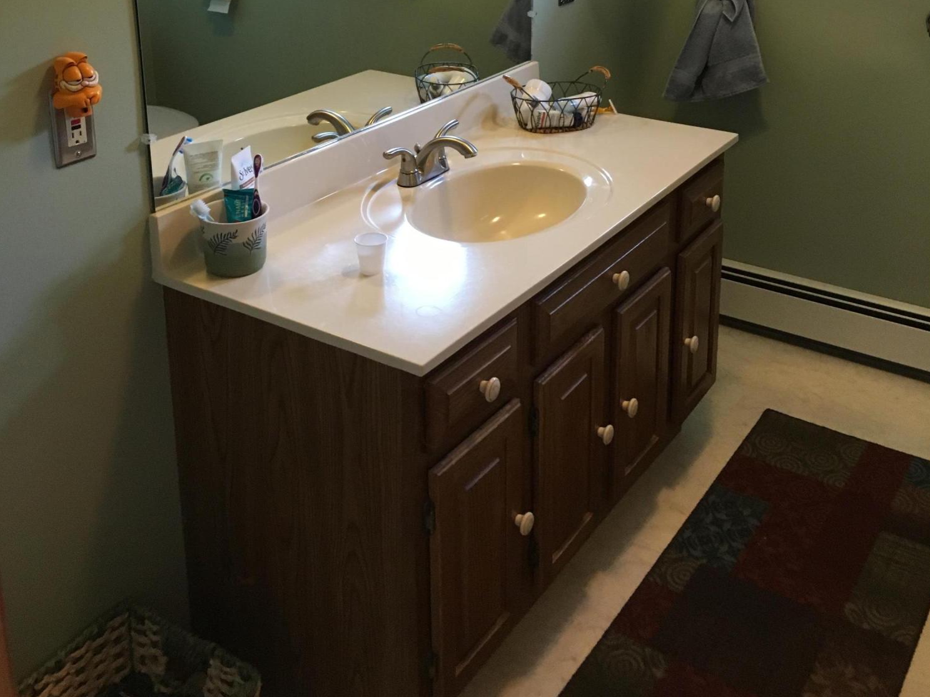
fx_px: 1048
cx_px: 467
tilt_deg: -14.9
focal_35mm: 39
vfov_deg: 34.9
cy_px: 82
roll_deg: +0.3
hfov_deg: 47.9
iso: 160
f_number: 2.2
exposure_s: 1/30
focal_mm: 4.15
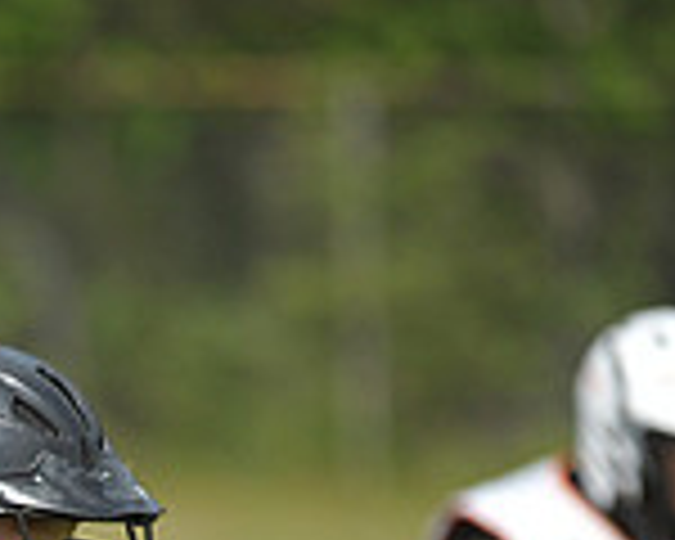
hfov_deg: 2.2
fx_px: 17440
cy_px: 864
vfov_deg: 1.8
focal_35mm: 873
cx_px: -279
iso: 640
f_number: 4
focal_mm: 240
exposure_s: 1/4000
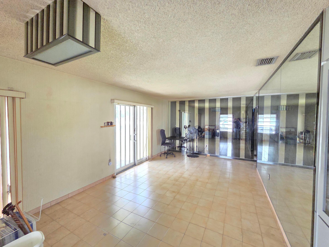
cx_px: 164
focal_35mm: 13
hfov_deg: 106.2
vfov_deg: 89.9
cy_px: 124
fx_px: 124
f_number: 2.2
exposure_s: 1/60
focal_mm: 2.2
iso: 1600
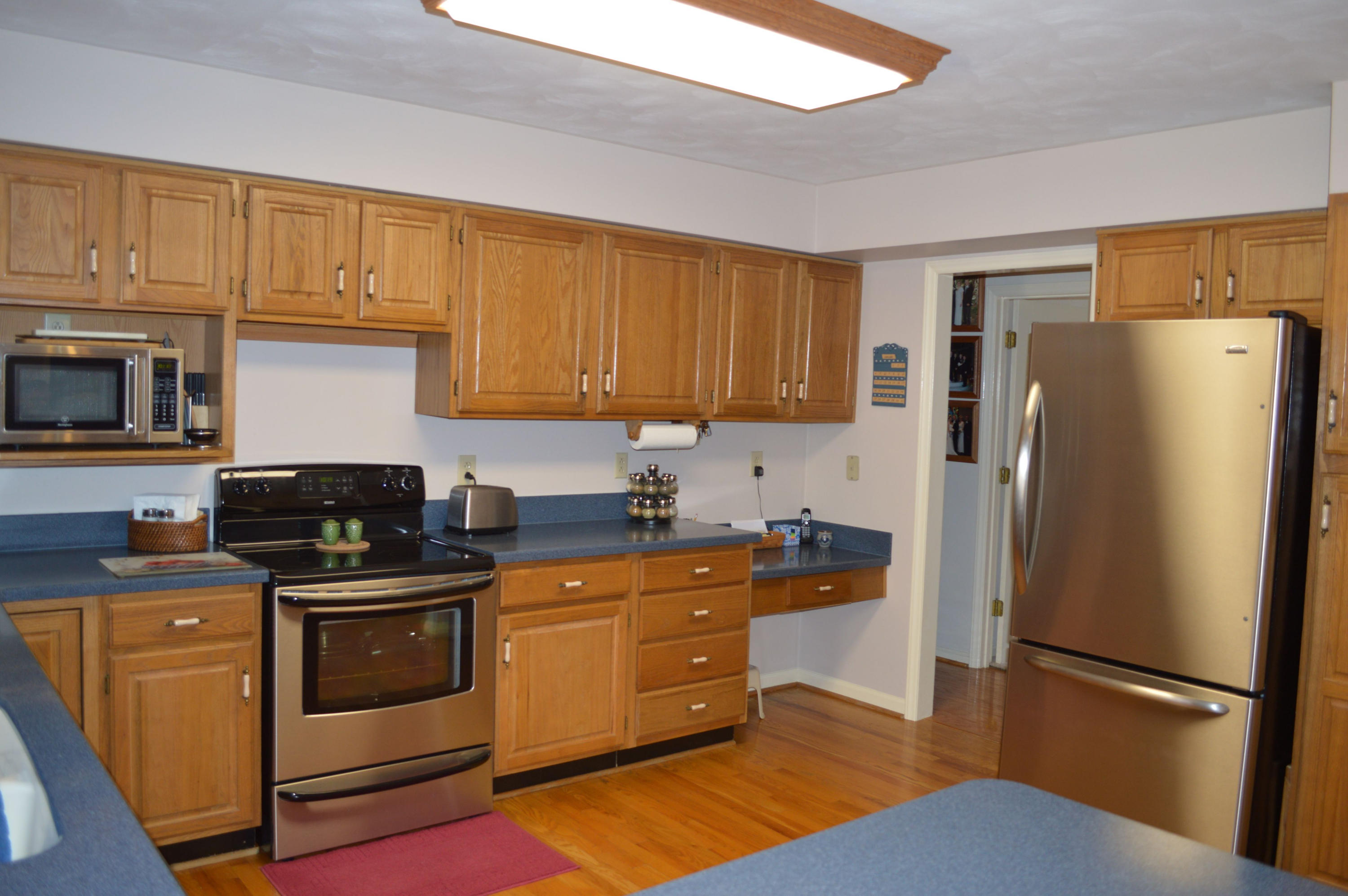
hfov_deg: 67.4
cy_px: 448
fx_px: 1010
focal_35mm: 27
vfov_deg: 47.9
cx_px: 674
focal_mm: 18
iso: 250
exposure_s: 1/30
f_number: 3.5
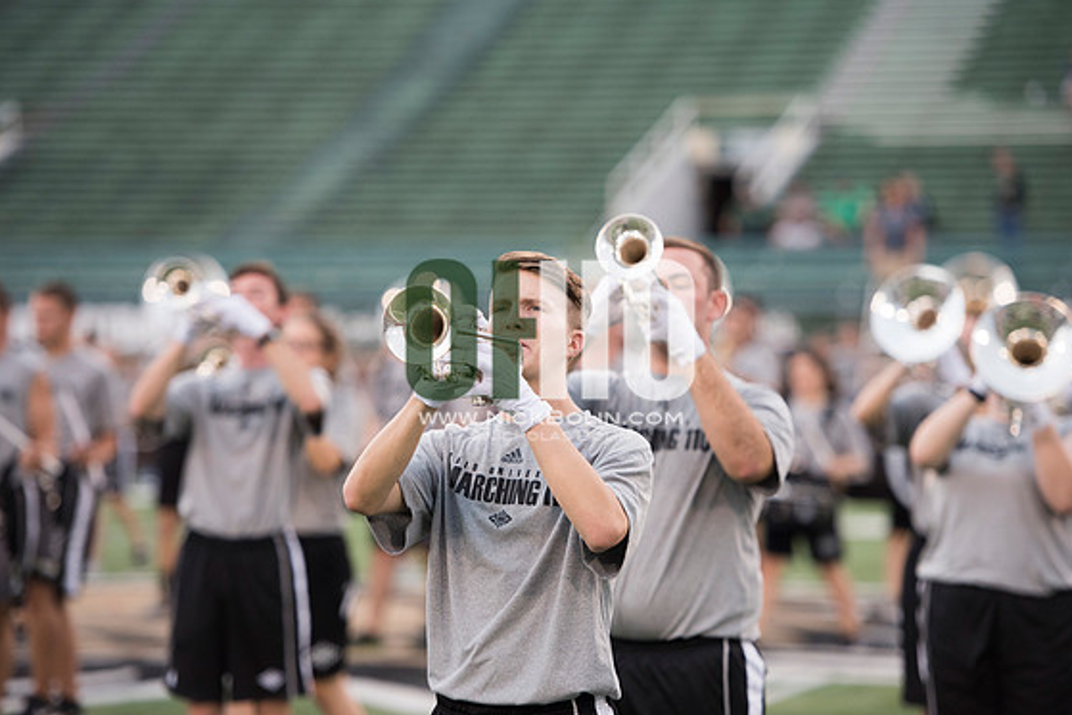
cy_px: 350
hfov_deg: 12.4
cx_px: 550
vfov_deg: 8.3
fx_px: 4944
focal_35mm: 166
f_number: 2.8
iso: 1000
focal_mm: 160
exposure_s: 1/1250
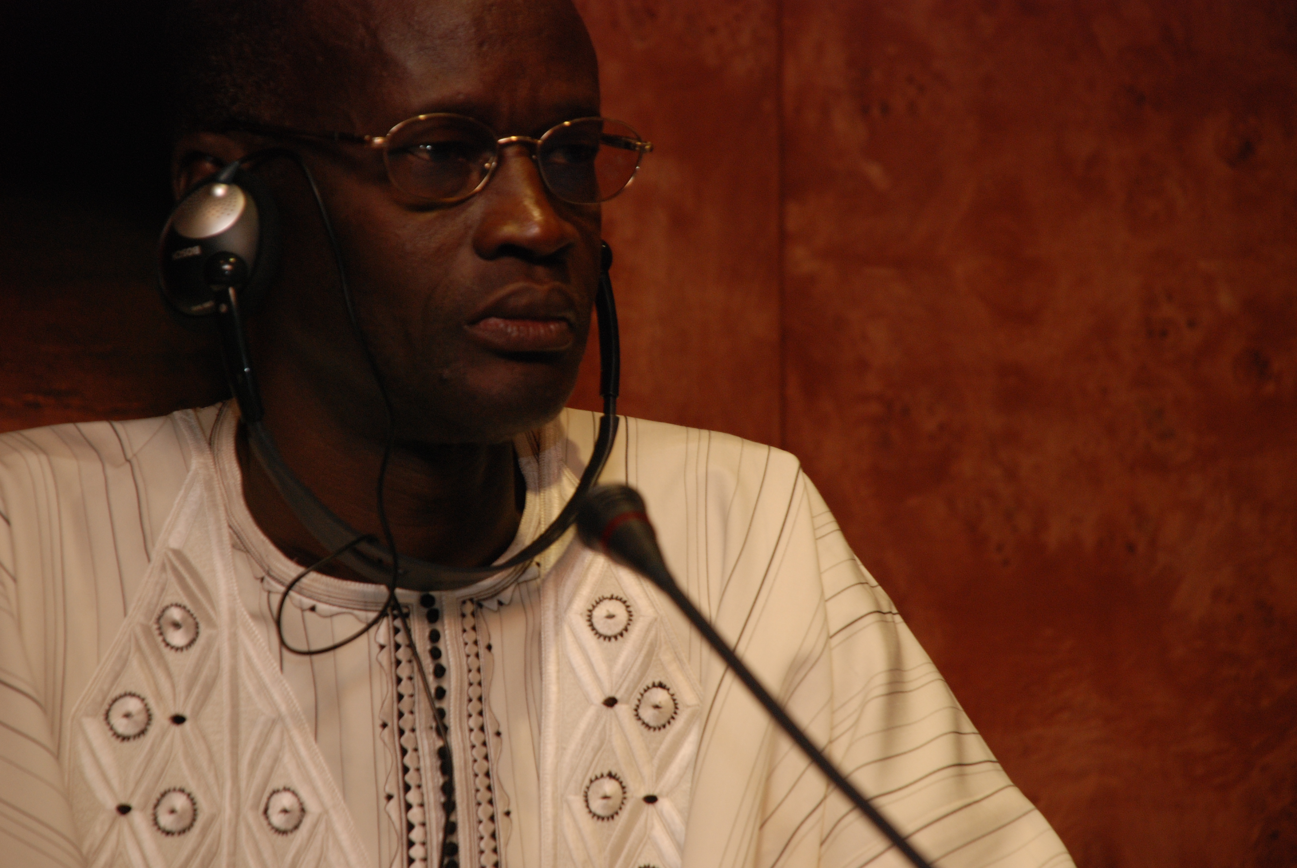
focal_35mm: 202
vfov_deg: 6.8
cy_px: 434
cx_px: 648
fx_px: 7304
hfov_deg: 10.1
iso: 400
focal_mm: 135
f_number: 5.6
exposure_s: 1/60
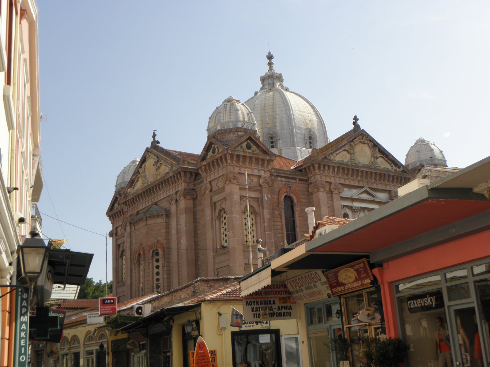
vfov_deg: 31.5
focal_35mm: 46
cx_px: 245
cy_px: 184
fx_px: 651
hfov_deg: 41.2
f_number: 5.6
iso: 64
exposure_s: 1/250
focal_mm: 8.19
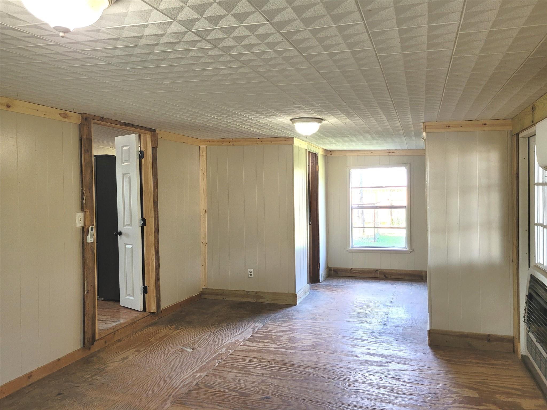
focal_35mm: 26
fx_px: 411
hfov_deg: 67.3
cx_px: 274
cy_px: 205
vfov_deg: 53.1
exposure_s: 1/120
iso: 160
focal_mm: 5.4
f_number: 1.8
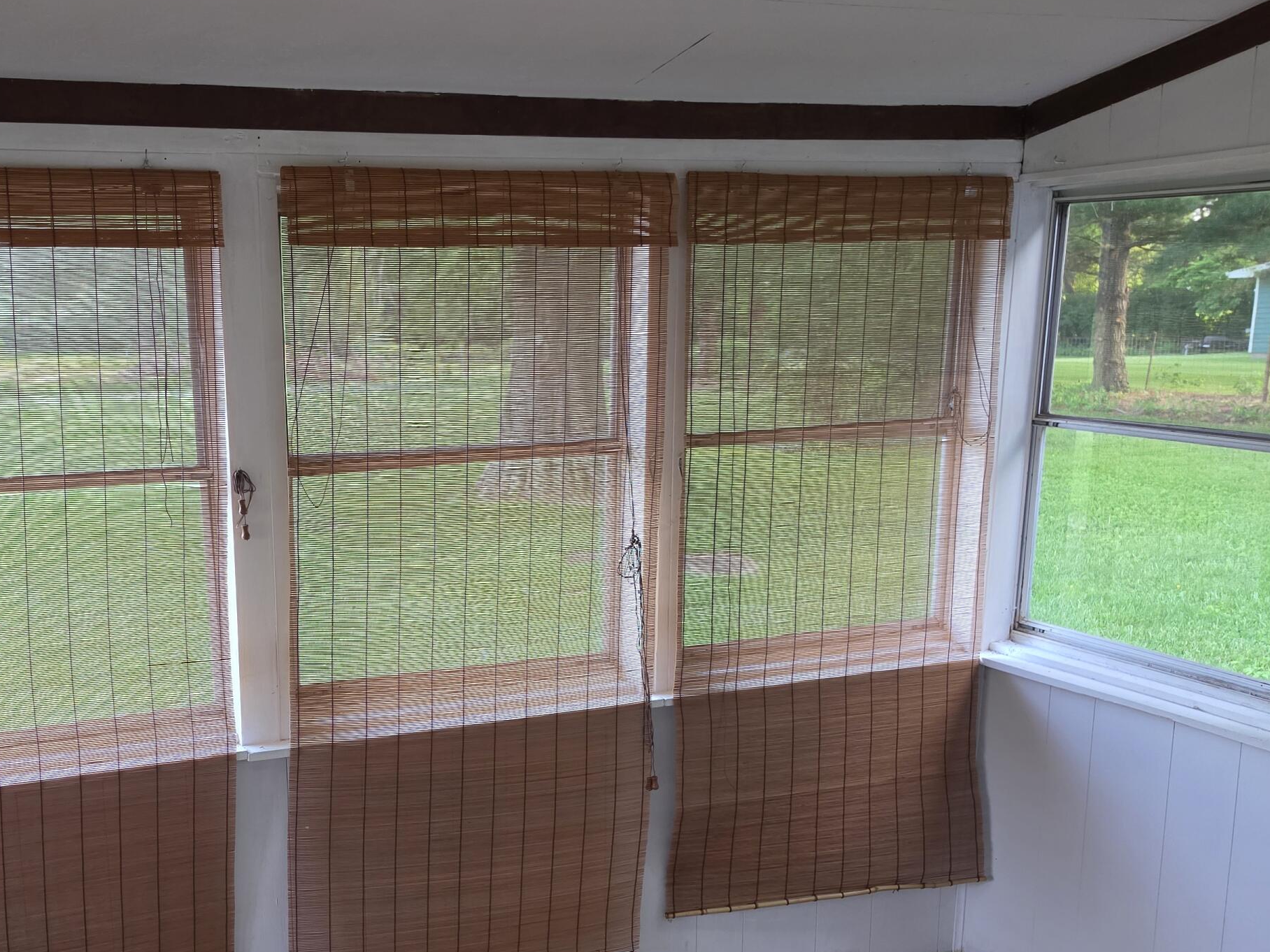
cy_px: 653
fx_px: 1394
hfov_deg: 48.1
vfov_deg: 37.2
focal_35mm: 38
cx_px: 413
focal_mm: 6.5
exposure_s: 1/120
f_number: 1.4
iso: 320
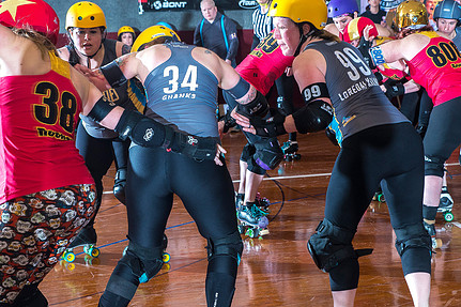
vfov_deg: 19.4
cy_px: 147
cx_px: 259
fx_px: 896
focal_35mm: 70
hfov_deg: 28.8
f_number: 5.6
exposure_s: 1/160
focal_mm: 52
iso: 800
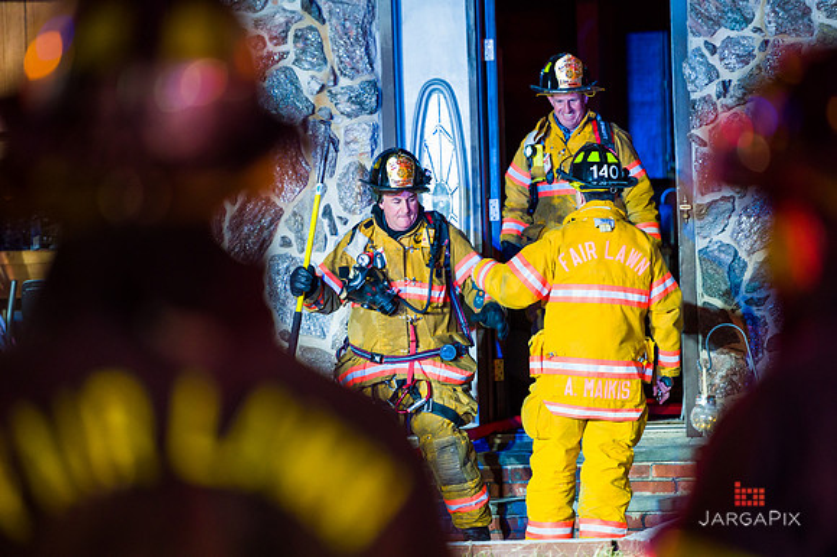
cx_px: 418
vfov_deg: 6.9
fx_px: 4647
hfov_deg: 10.3
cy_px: 278
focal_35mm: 200
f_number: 3.2
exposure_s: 1/125
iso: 3200
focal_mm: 200
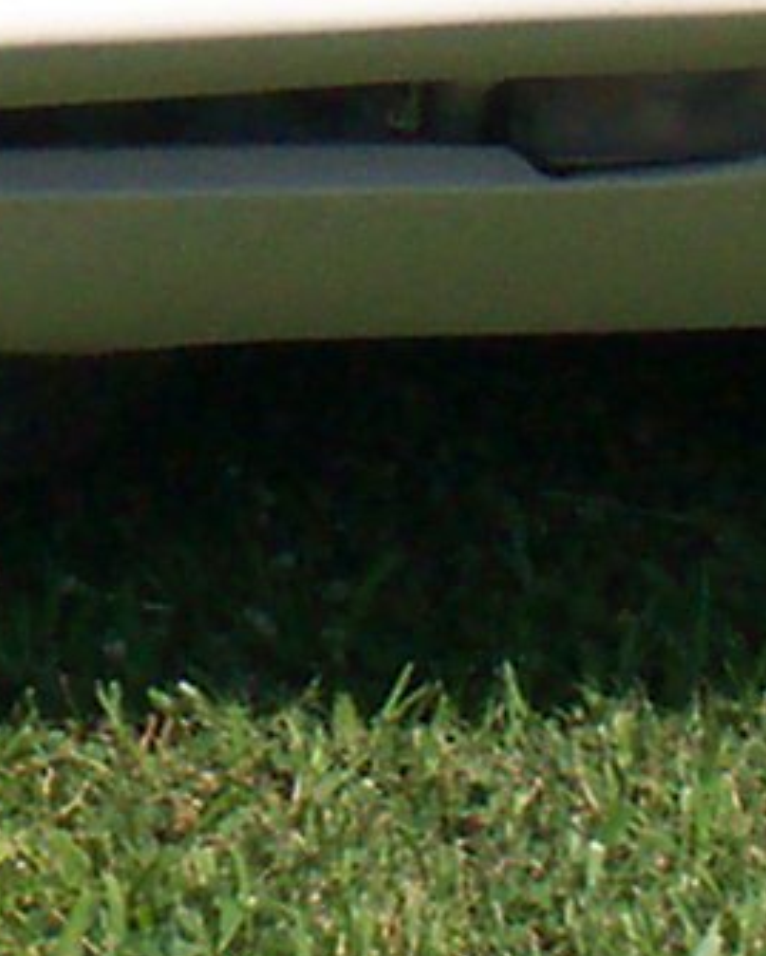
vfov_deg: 7.0
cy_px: -854
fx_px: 7620
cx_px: -384
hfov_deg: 5.7
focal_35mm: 269
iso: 100
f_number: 4.5
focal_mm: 6
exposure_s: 1/786
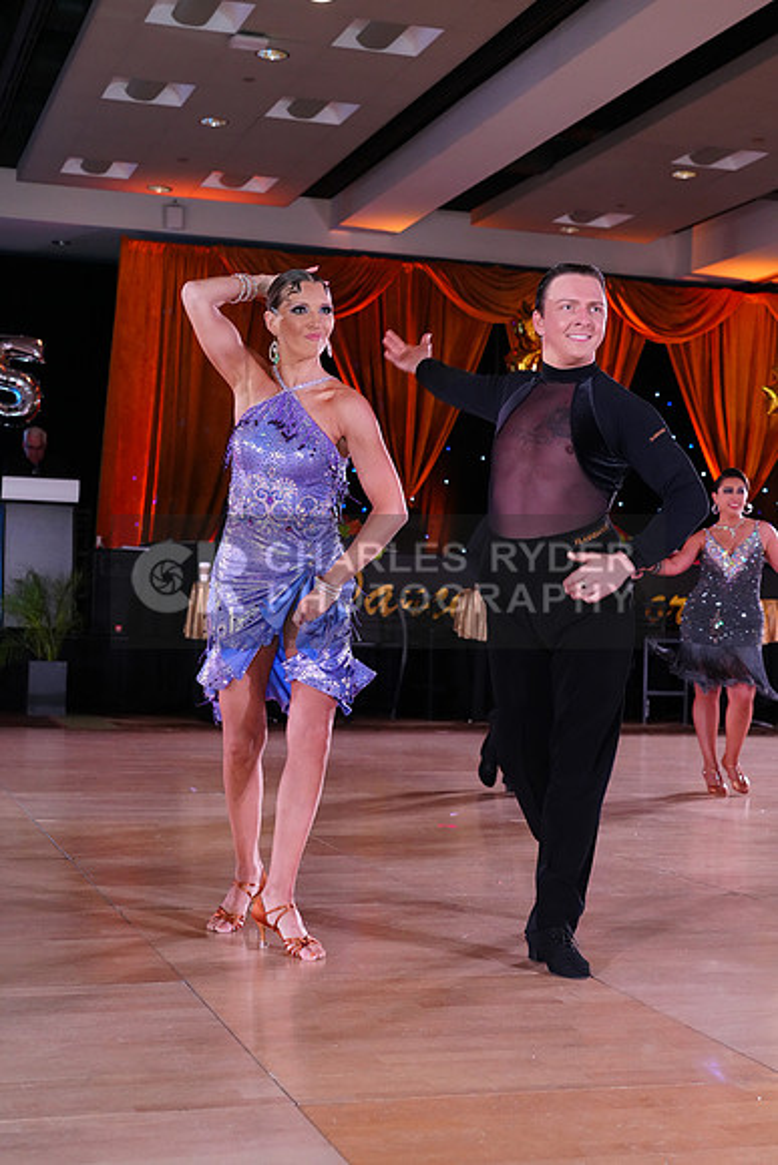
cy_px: 582
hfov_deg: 26.0
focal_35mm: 52
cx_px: 389
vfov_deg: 38.2
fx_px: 1685
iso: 3200
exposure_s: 1/250
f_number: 5
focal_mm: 52
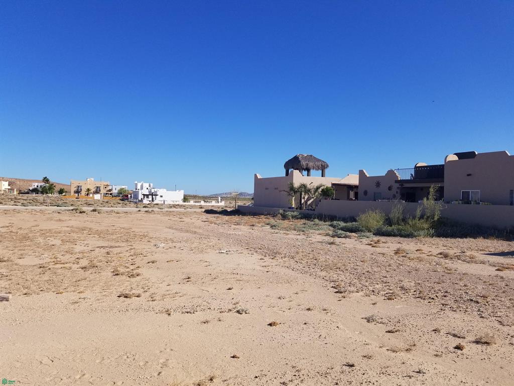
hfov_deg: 67.3
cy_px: 193
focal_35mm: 26
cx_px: 257
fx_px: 386
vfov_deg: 53.1
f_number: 1.7
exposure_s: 1/3968
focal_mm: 4.25
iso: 50
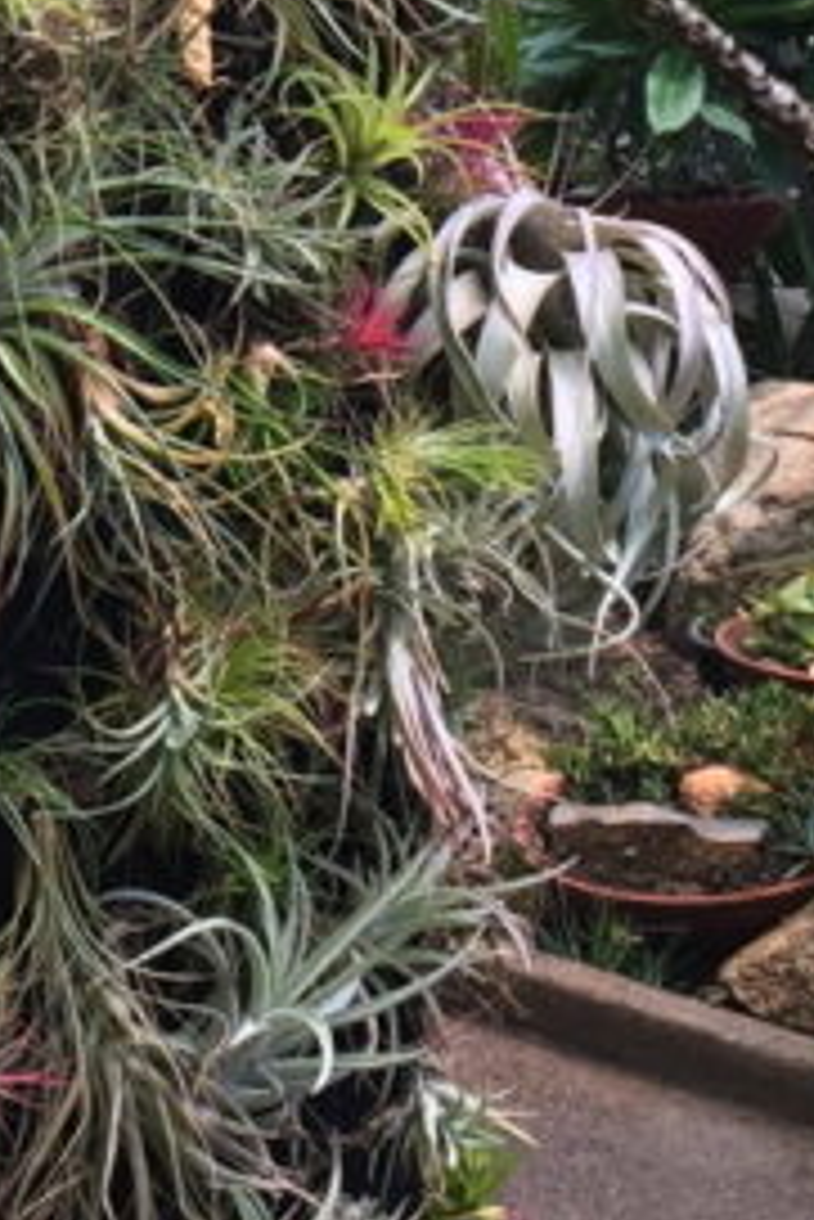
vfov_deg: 17.1
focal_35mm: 114
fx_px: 3861
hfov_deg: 11.8
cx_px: -130
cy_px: -288
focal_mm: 4.15
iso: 32
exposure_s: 1/233
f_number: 2.2
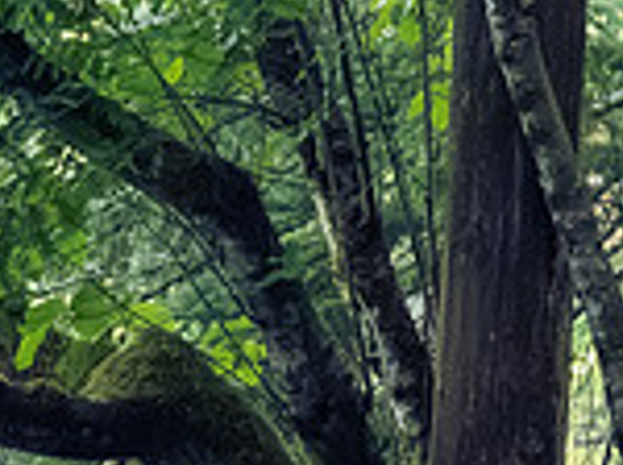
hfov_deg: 8.2
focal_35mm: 240
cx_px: 797
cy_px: 293
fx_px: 4312
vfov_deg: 6.2
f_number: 2.8
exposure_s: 1/1250
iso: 6400
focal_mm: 31
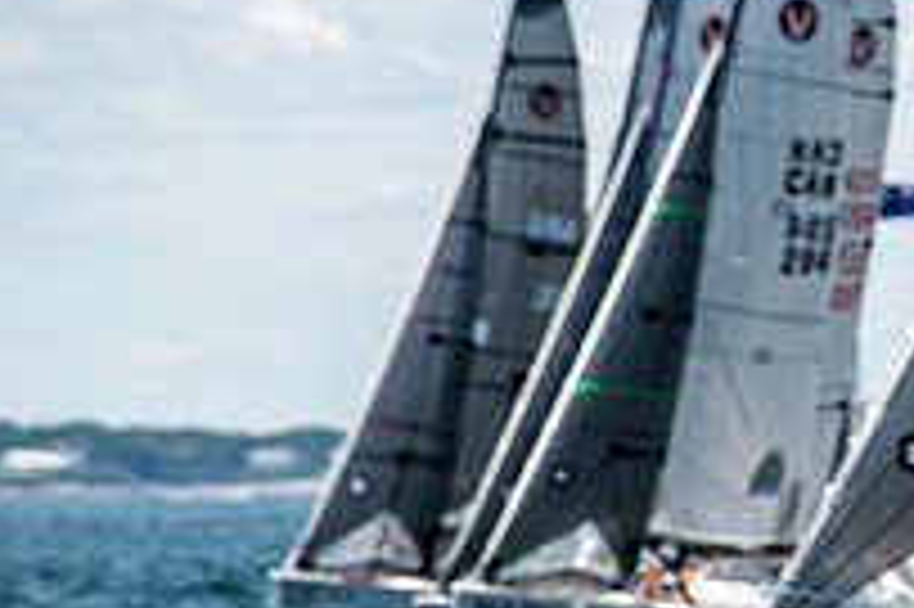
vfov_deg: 2.3
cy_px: 840
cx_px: 1220
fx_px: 15043
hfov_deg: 3.5
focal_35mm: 593
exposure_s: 1/500
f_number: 6.3
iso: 160
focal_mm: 200
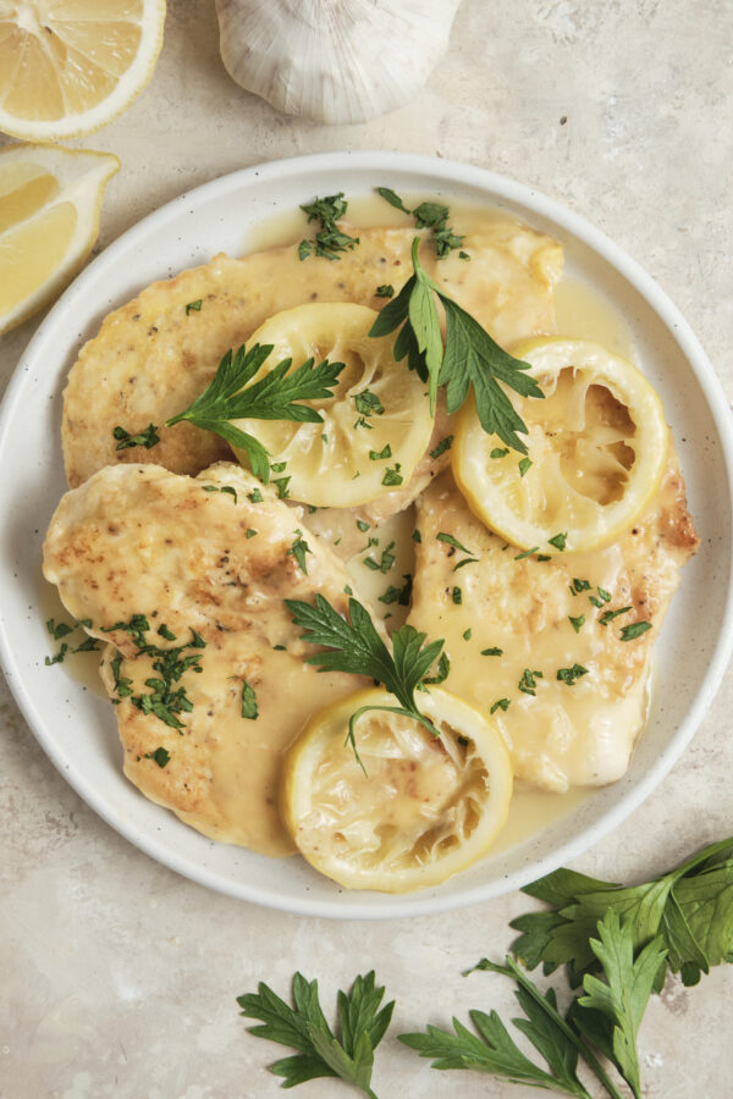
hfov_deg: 18.4
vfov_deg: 27.3
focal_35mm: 74
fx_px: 2260
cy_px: 550
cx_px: 366
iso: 200
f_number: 9
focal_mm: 49
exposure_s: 1/80
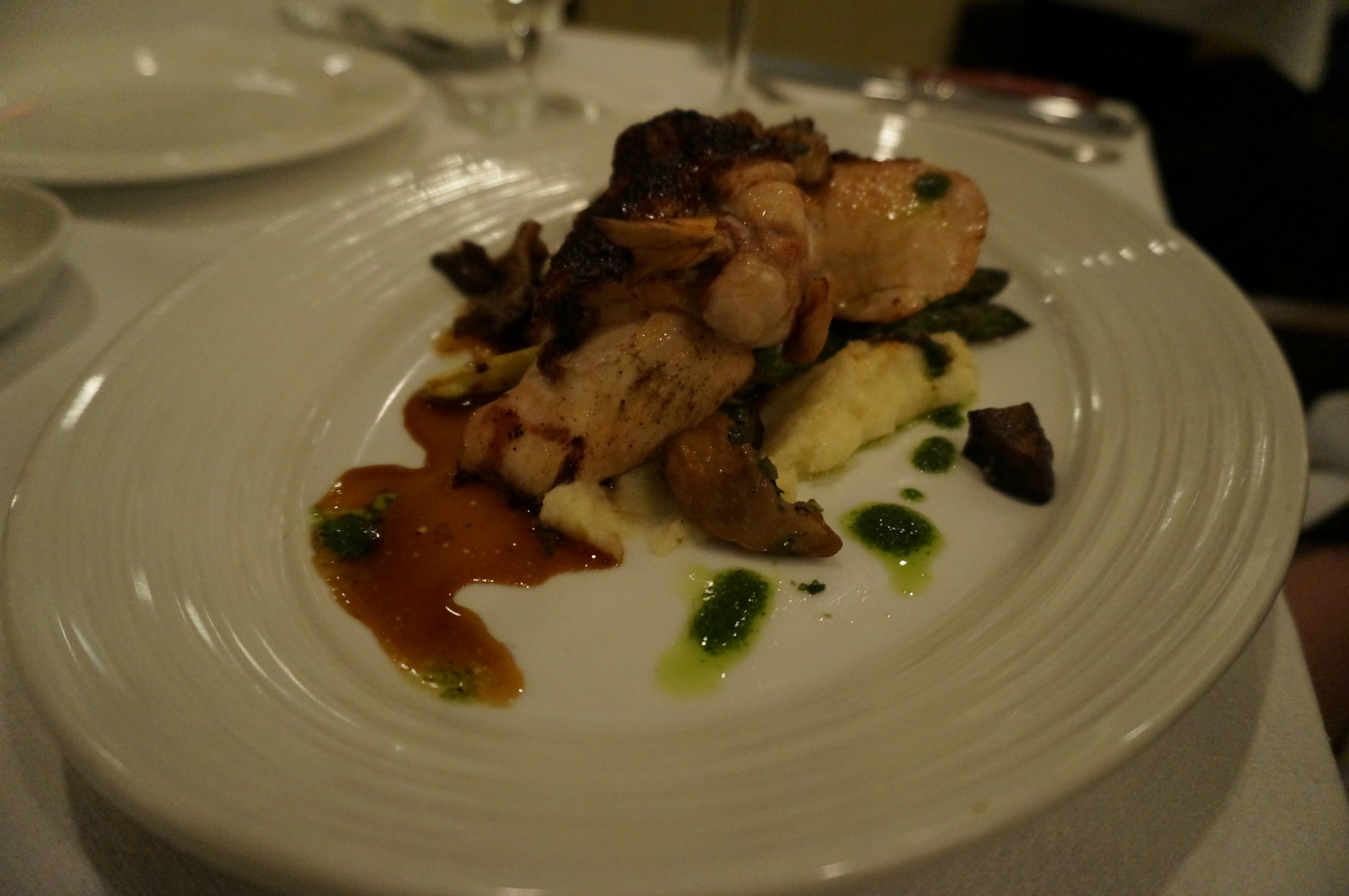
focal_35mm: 24
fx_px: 898
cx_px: 674
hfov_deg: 73.8
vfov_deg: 53.0
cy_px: 448
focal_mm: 16
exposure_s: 1/50
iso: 3200
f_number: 3.5
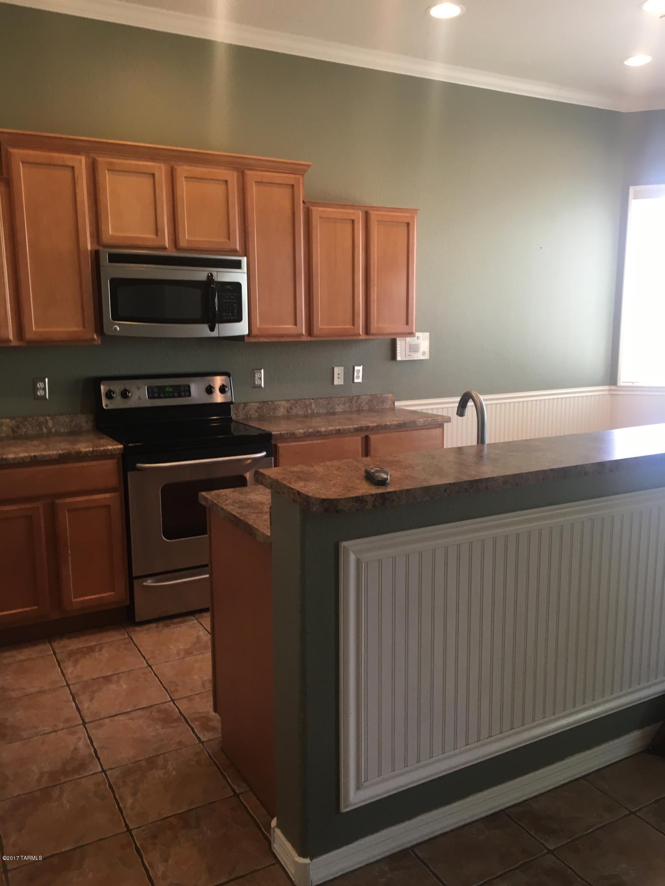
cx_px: 332
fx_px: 743
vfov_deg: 61.7
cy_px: 443
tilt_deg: -9.4
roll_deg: -0.9
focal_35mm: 29
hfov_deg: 48.2
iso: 50
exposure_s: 1/30
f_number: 2.2
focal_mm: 4.15
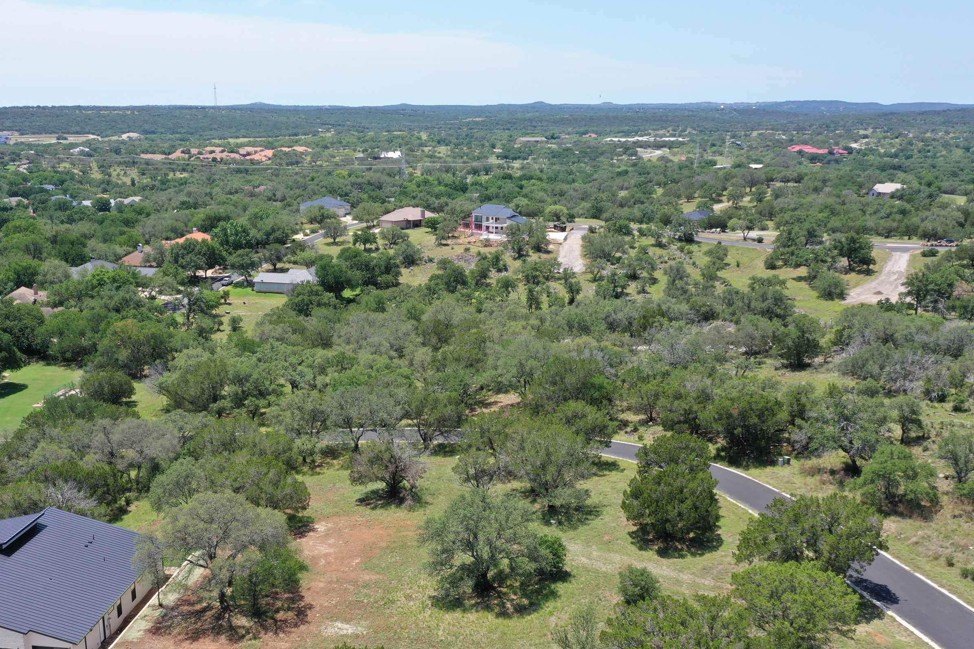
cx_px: 437
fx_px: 974
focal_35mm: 36
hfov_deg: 53.0
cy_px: 396
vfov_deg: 36.7
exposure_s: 1/320
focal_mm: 10.26
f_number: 5.6
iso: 100
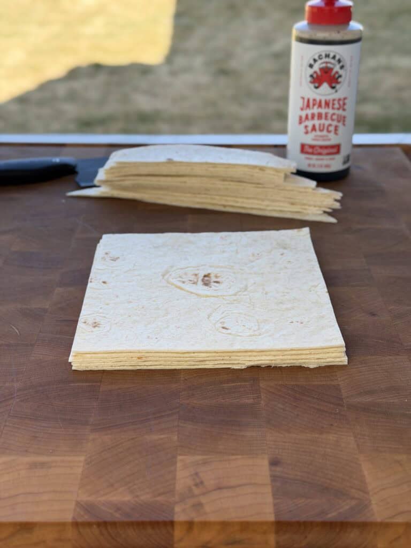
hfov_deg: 30.3
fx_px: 760
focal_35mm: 48
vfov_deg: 39.7
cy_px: 274
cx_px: 206
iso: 64
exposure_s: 1/1377
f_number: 1.8
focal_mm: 6.8
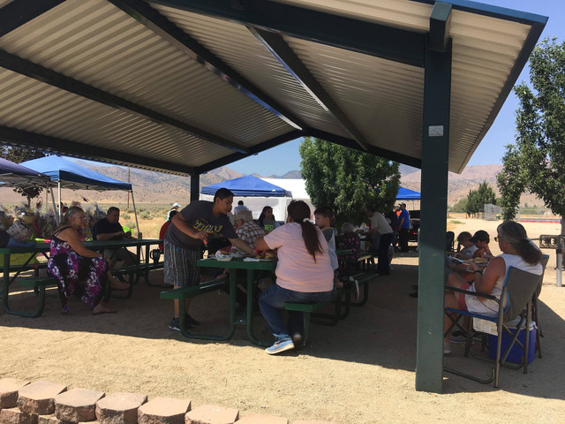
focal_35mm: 29
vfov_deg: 48.2
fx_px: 473
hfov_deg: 61.7
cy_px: 212
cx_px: 282
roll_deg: -0.7
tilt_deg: +1.9
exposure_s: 1/1350
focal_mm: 4.15
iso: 25
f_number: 2.2
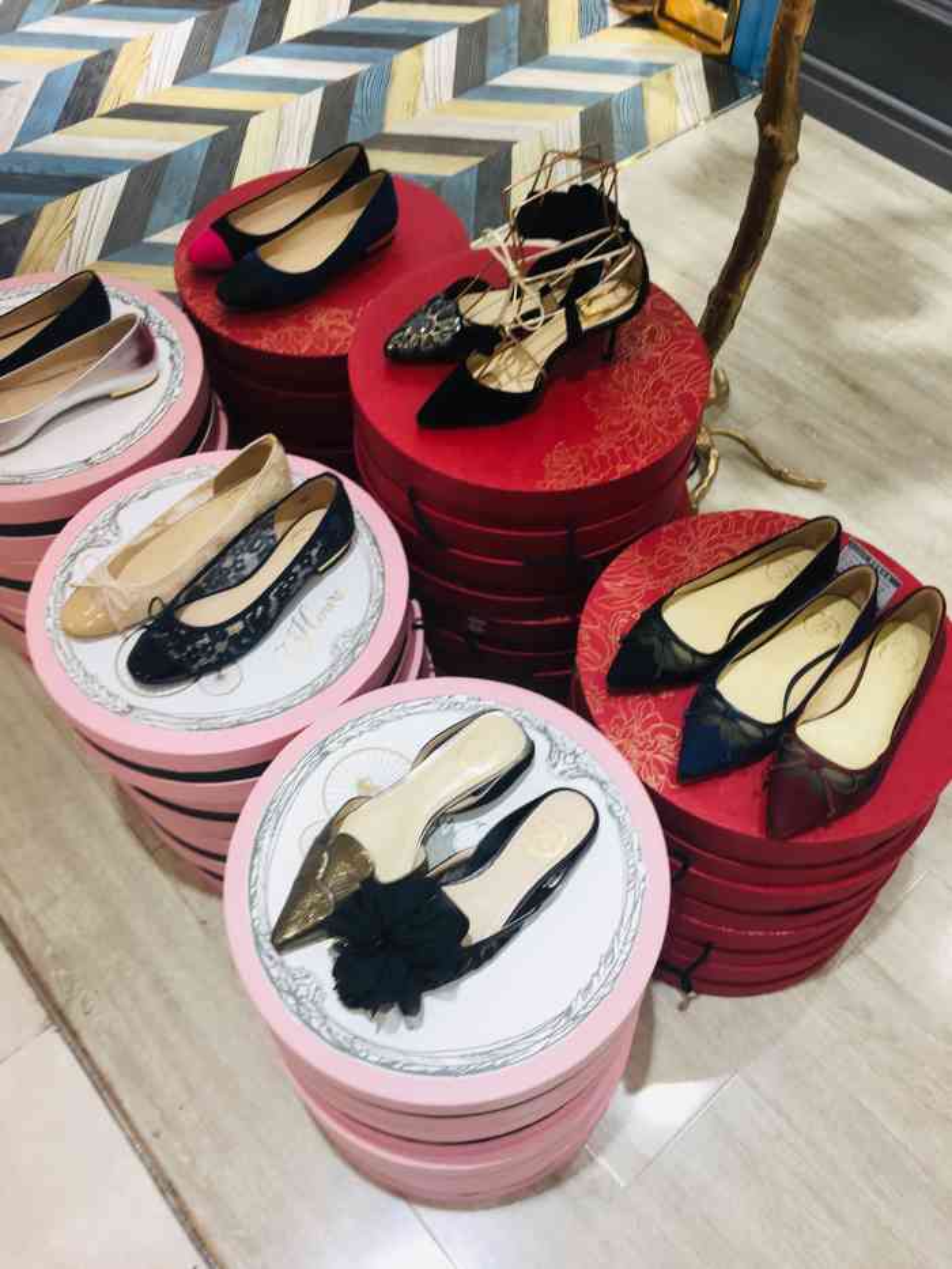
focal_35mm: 29
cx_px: 476
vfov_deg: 61.7
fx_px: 1063
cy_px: 634
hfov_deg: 48.2
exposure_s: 1/50
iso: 25
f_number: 2.2
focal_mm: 4.15
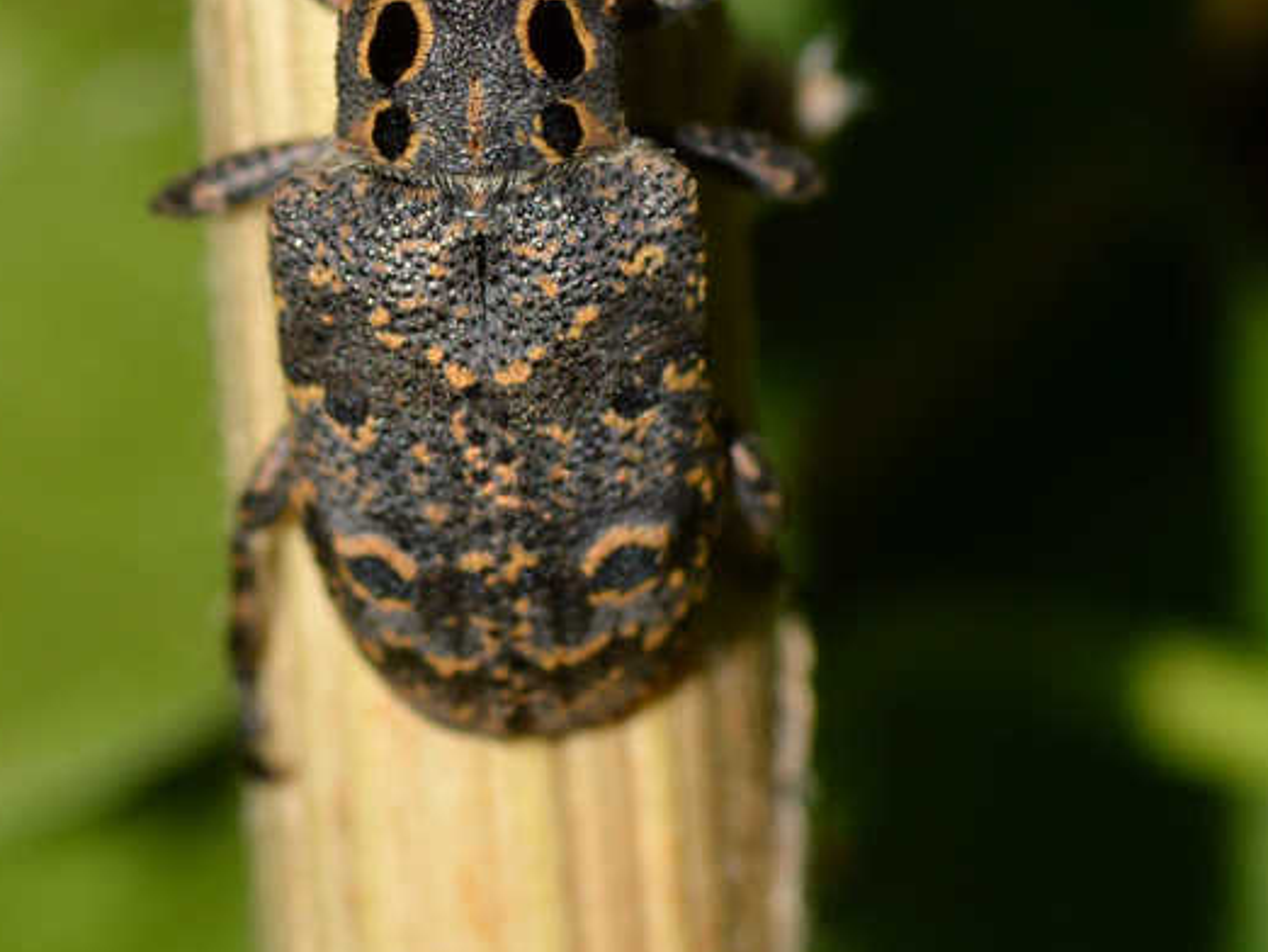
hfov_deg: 7.5
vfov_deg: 5.6
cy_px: 185
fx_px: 9712
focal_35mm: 265
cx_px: 526
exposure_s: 1/200
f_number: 18
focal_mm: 100
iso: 100
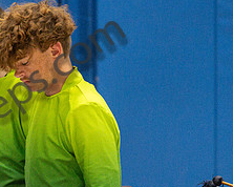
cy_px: 158
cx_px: 28
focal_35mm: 848
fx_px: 5853
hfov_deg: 2.3
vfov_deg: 1.8
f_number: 4
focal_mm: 200
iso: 5000
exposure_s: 1/500
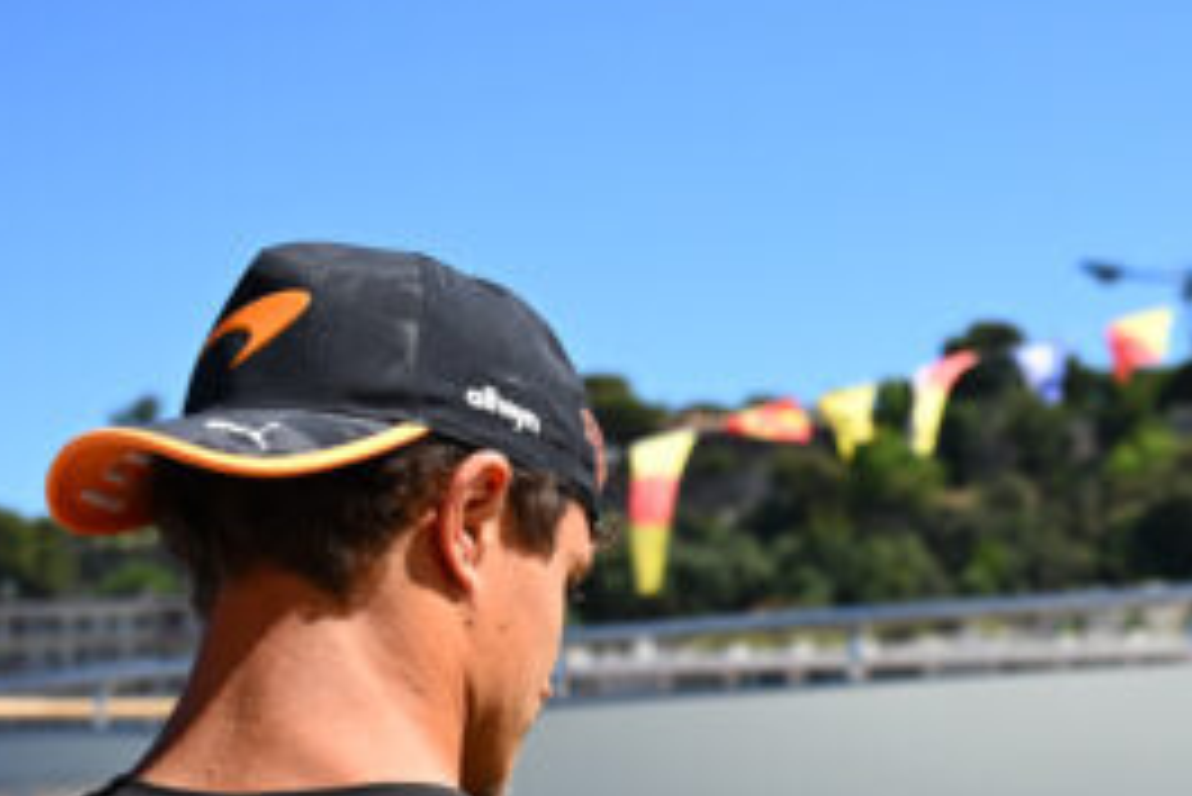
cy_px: 1066
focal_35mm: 92
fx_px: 3048
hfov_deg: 21.6
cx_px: 1066
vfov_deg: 14.2
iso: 200
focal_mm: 28
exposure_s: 1/3200
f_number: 2.8
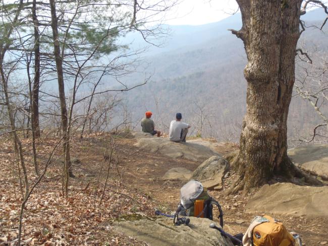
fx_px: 360
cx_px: 164
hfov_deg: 49.0
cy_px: 123
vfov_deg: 37.7
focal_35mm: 38
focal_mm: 6.83
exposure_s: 1/125
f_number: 4.6
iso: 80
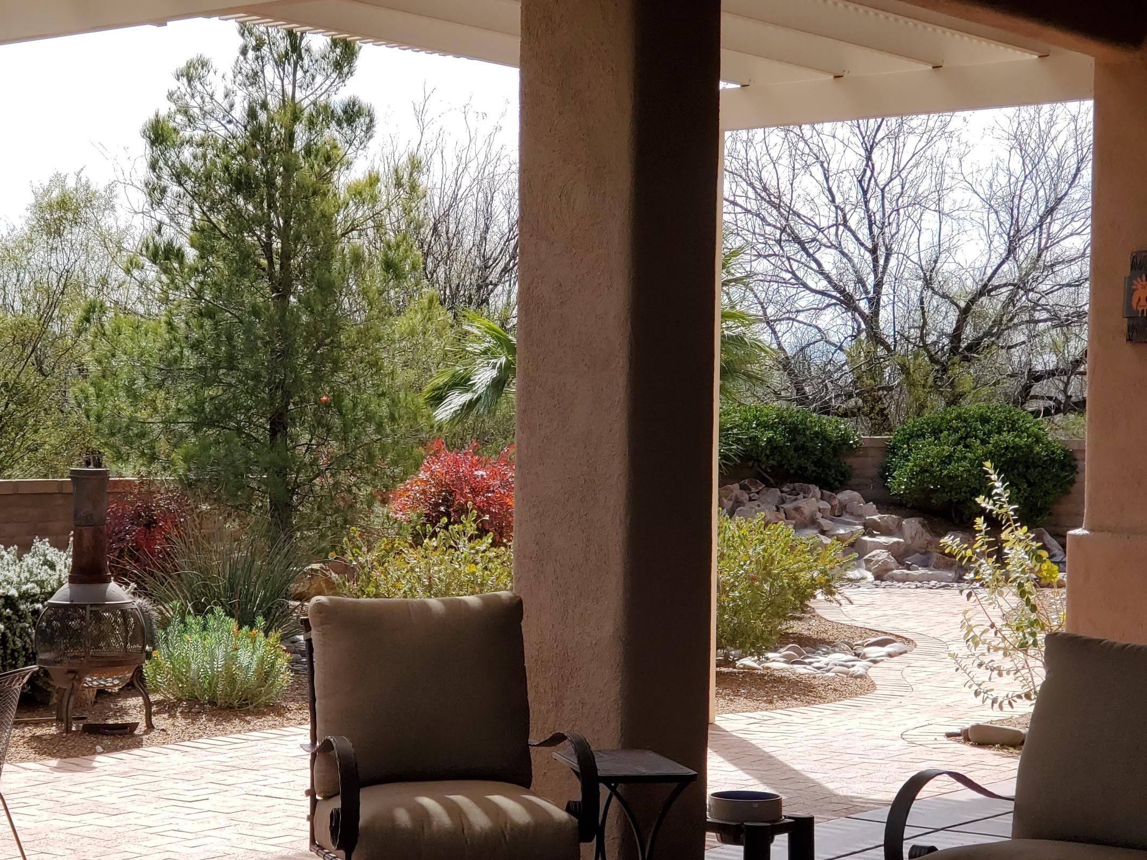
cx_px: 475
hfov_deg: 26.6
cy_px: 574
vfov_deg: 20.1
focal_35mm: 73
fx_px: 2419
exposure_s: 1/578
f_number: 2.4
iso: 50
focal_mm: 6
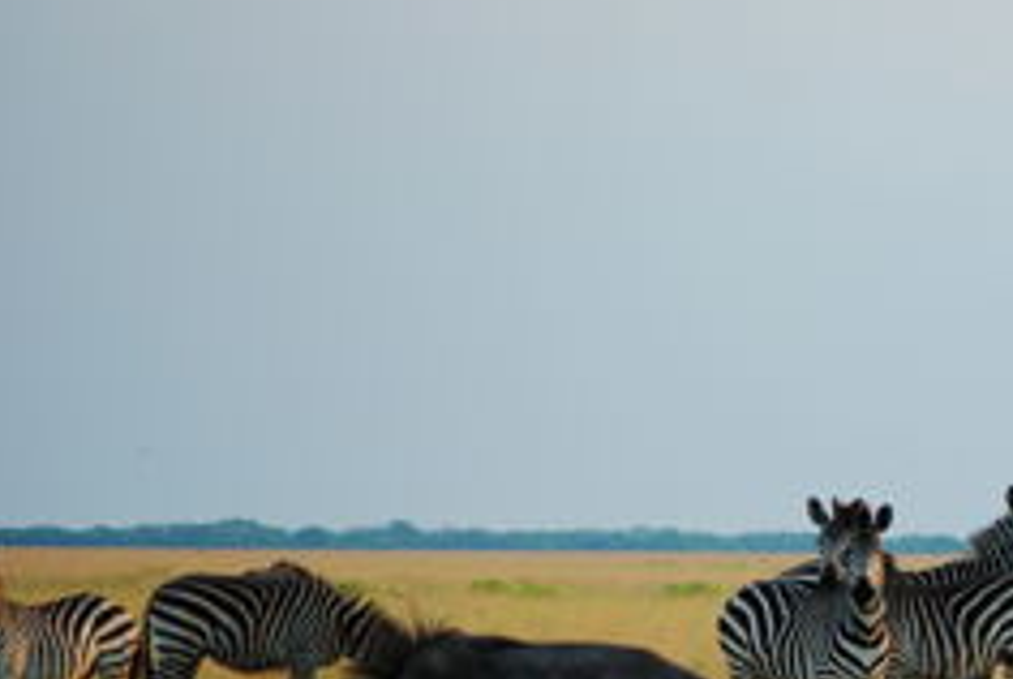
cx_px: 1146
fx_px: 14425
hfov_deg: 4.0
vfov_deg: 2.7
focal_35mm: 512
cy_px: 602
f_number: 5.6
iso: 200
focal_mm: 150
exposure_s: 1/125
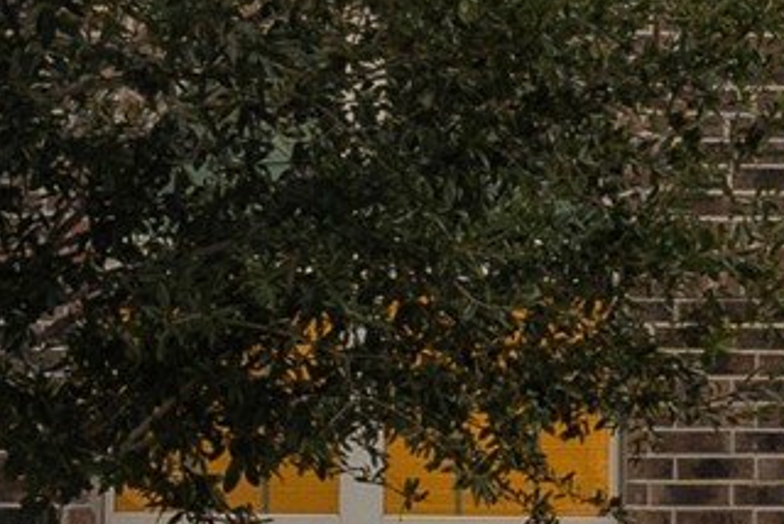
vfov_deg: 4.5
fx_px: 6648
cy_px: 316
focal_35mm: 305
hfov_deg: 6.4
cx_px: 1872
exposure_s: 1/1.25
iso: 320
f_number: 9
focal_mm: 30
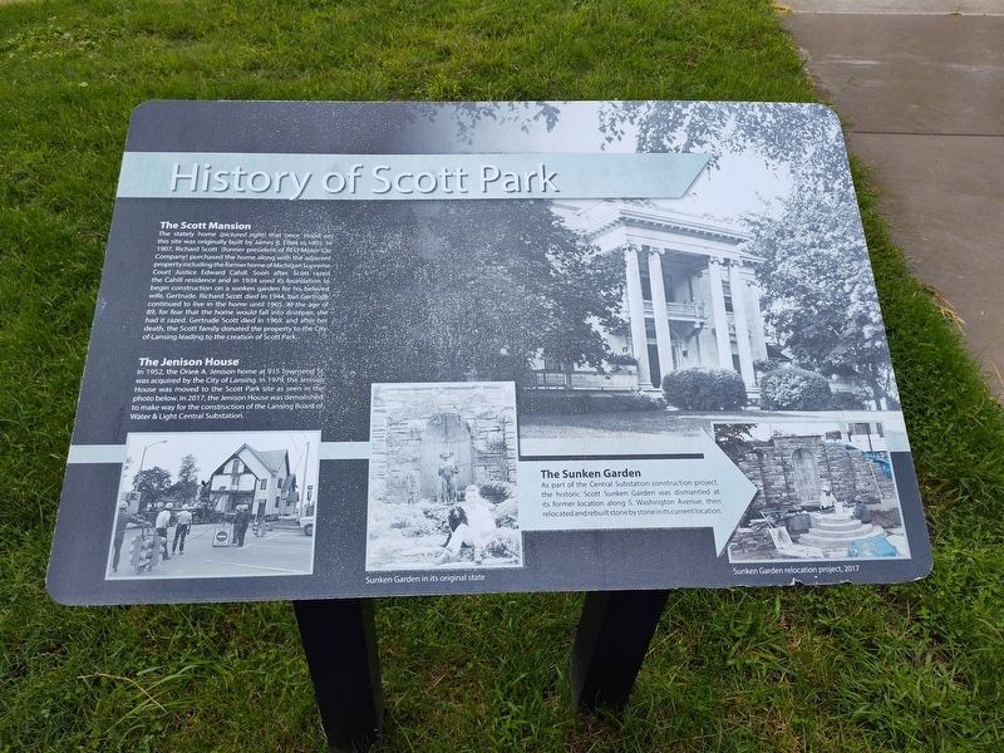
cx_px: 502
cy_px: 376
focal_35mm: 23
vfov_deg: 58.9
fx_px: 667
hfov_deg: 73.9
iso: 100
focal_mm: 5.56
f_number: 1.8
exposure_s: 1/860
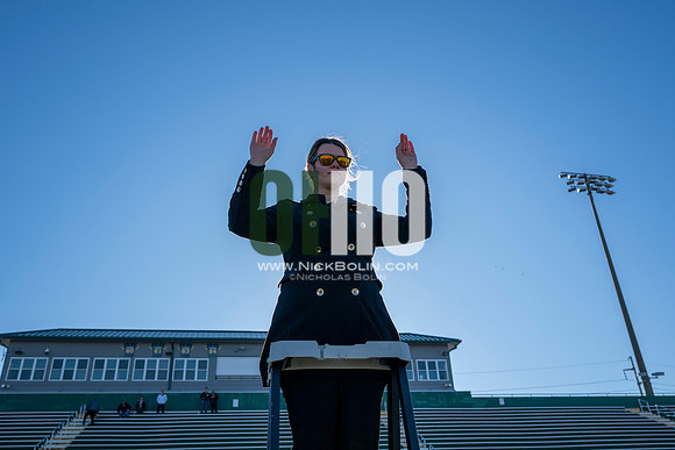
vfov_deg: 43.6
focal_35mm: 30
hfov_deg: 61.9
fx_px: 563
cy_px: 225
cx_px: 338
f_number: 4
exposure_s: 1/2000
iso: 250
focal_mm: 30
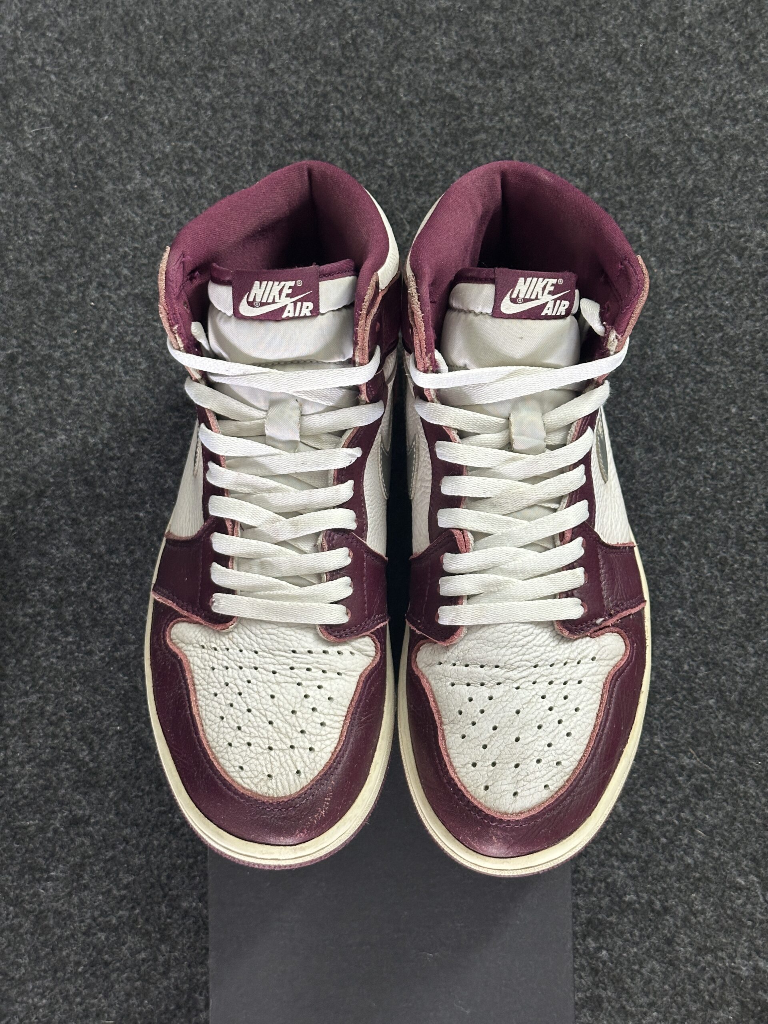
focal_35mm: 48
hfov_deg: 30.3
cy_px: 512
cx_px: 384
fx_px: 1420
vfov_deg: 39.7
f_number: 1.78
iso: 200
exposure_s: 1/50
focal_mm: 6.86
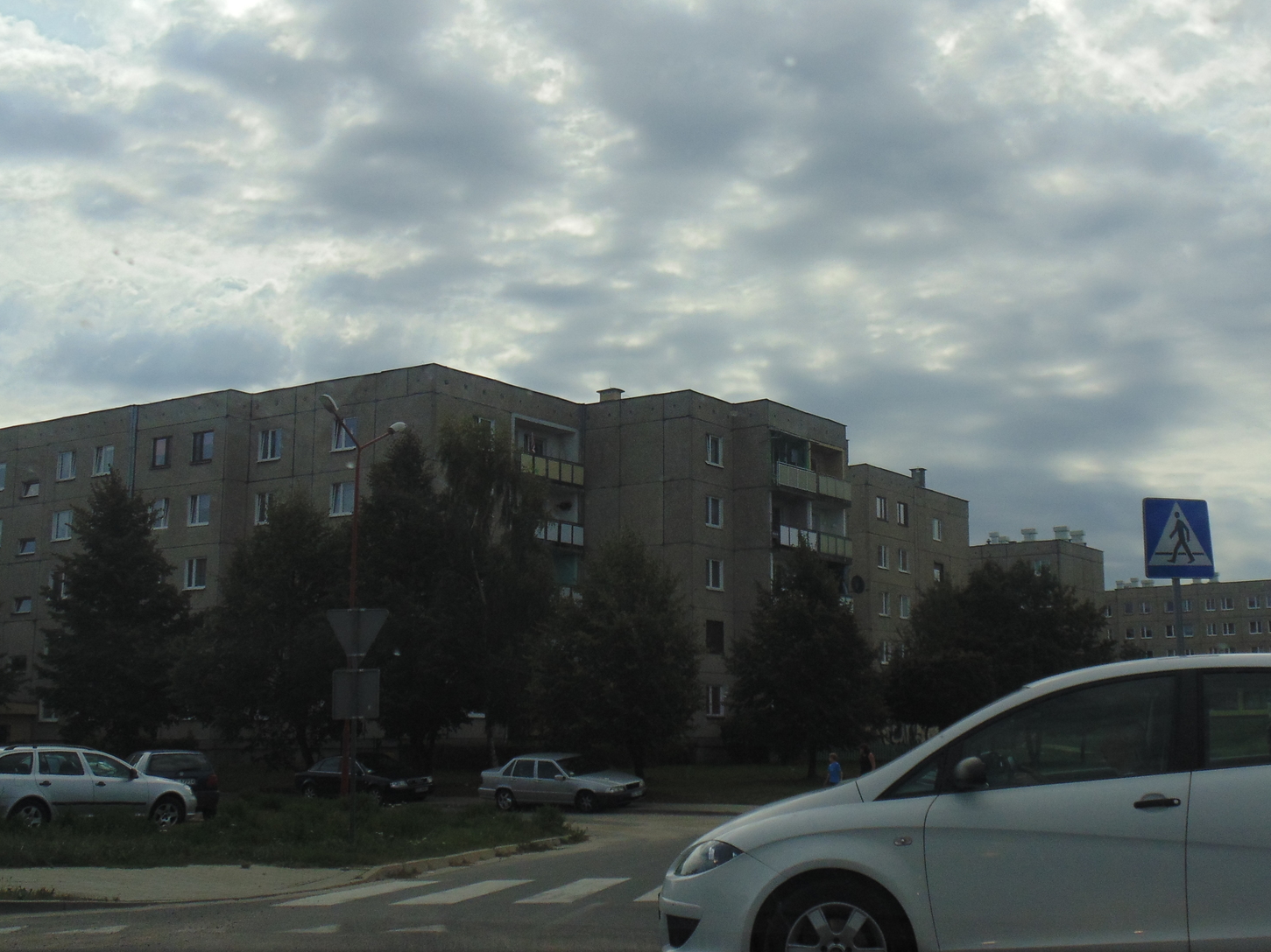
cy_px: 467
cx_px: 731
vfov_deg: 32.2
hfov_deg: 42.0
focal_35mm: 45
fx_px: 1652
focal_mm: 6.2
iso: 80
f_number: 10.7
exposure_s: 1/200
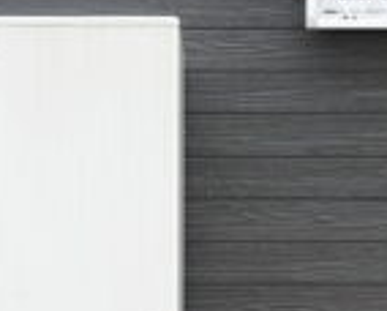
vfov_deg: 5.5
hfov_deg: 6.9
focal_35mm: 280
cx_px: 52
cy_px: 265
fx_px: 3211
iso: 125
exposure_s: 1/320
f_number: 4.5
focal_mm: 21.4
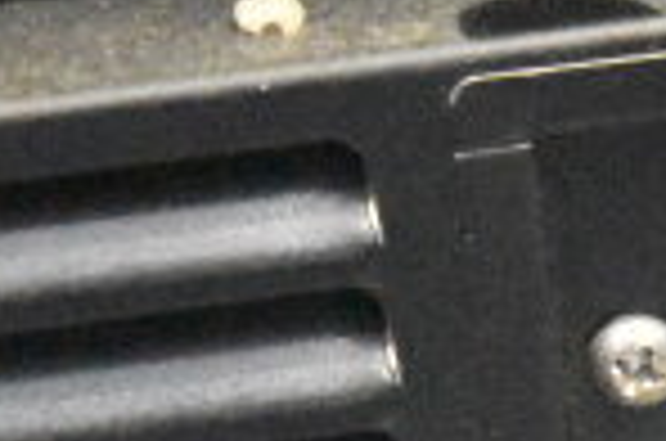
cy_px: 353
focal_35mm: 341
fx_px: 6296
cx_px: 1359
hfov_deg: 5.9
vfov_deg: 4.0
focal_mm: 55
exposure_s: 1/80
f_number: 5.6
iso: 25600
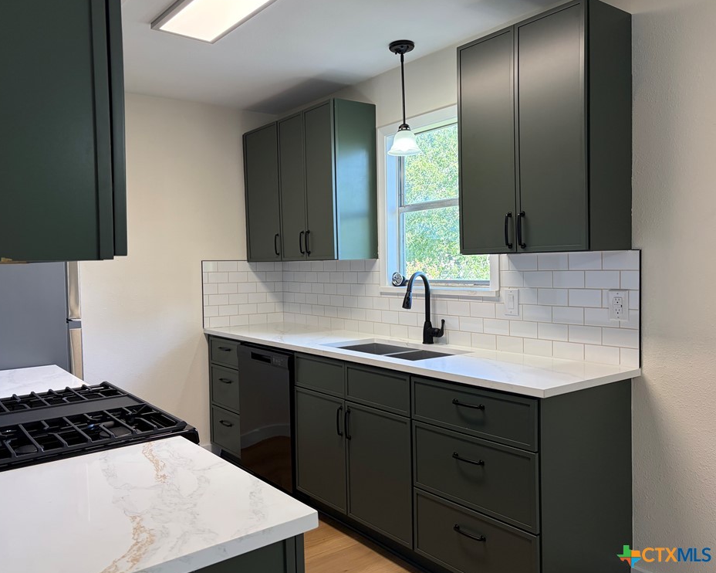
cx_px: 335
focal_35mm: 28
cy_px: 286
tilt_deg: -1.9
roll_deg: +0.9
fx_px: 593
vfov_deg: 51.5
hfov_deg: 62.2
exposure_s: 1/120
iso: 100
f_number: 1.6
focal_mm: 5.96
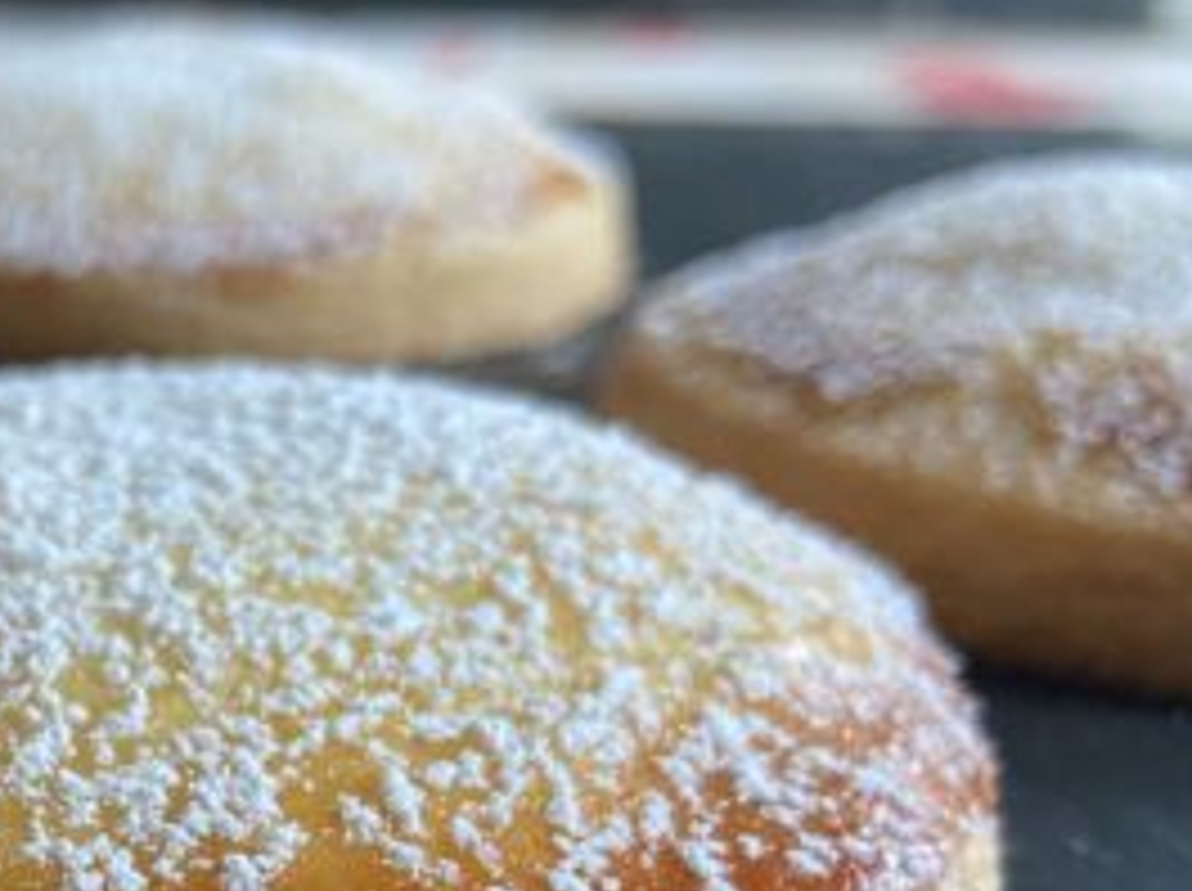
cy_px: 950
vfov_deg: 22.1
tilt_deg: -27.9
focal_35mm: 63
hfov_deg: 28.8
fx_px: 2166
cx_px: -2
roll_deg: -0.2
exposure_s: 1/50
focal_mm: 4.25
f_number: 1.8
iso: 250
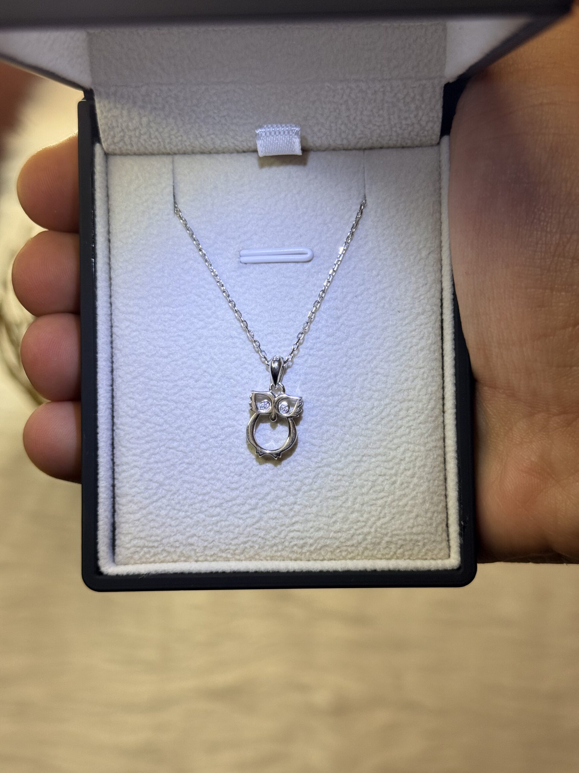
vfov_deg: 39.7
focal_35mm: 48
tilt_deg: -48.1
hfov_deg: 30.3
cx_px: 290
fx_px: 1070
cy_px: 386
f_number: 1.78
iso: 64
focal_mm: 6.76
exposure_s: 1/100
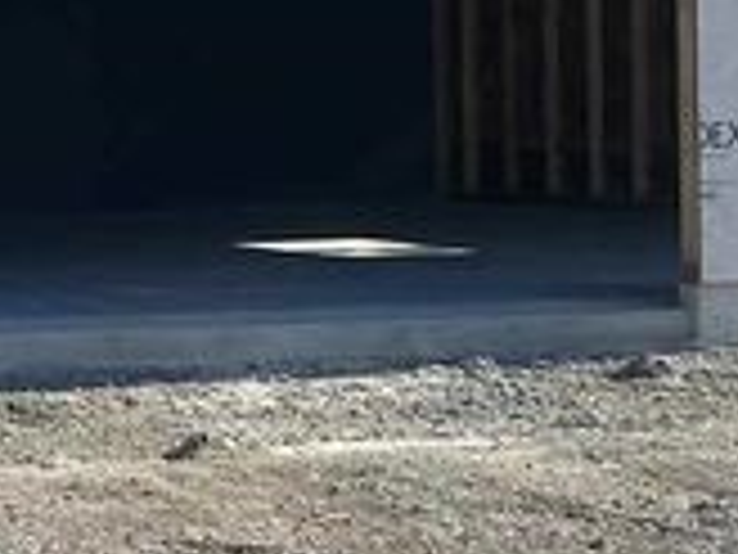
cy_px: -9
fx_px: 3454
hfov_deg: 11.8
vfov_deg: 9.1
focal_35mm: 162
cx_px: -292
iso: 50
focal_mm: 5.7
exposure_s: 1/3968
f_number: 1.5
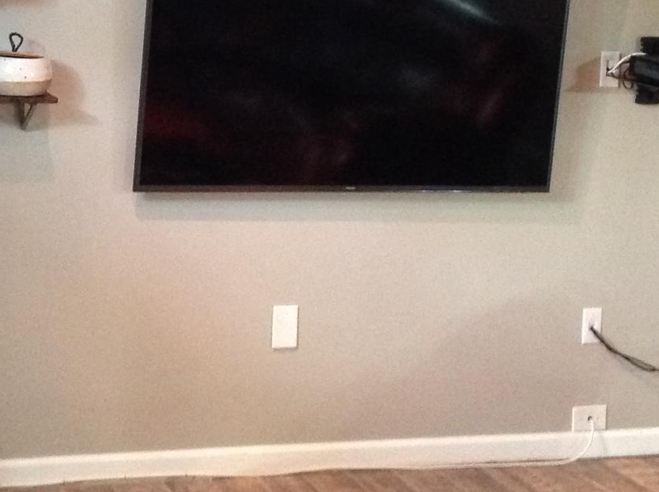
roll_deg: -3.4
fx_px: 1635
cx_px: 169
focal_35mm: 86
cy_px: 27
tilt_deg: -5.8
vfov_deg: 16.8
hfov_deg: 22.6
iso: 400
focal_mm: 4.28
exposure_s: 1/15
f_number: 2.4
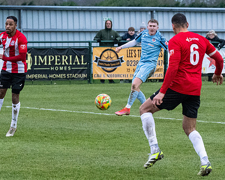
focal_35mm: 313
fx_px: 2084
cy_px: 40
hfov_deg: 6.2
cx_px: 174
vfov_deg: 4.9
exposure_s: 1/1250
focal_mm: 95
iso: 5000
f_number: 4
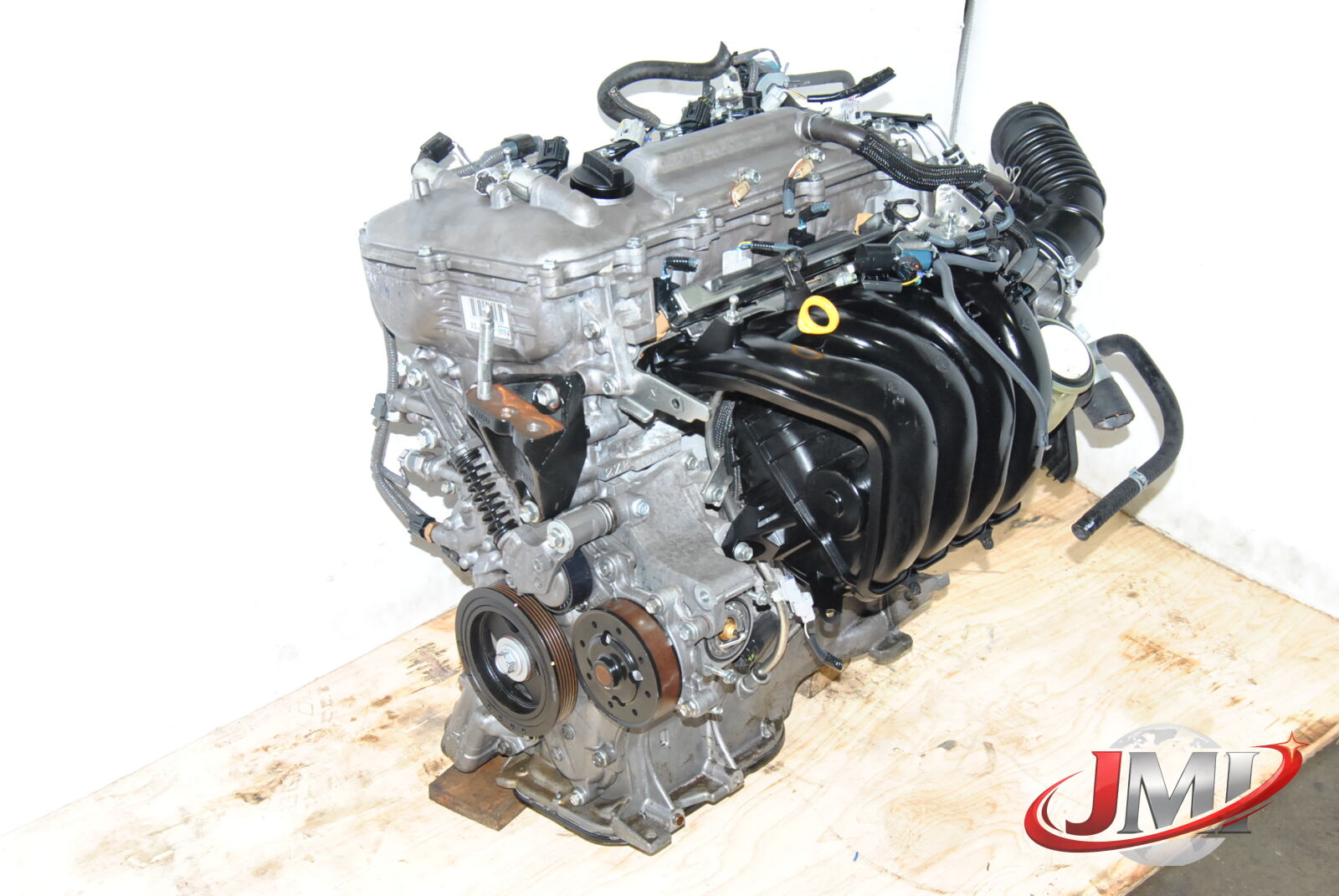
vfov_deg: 29.9
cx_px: 670
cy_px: 448
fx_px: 1676
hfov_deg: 43.6
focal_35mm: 45
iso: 800
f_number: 7.1
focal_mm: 30
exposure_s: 1/200
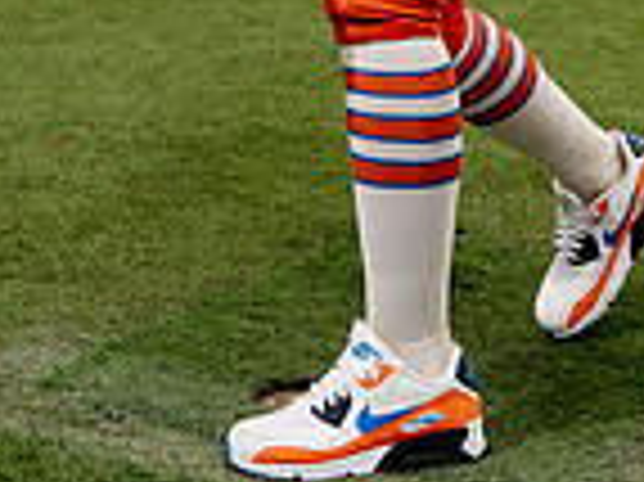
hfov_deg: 18.6
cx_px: 338
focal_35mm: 106
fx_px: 1970
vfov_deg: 12.3
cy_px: -487
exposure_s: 1/250
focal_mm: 35
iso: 125
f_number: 8
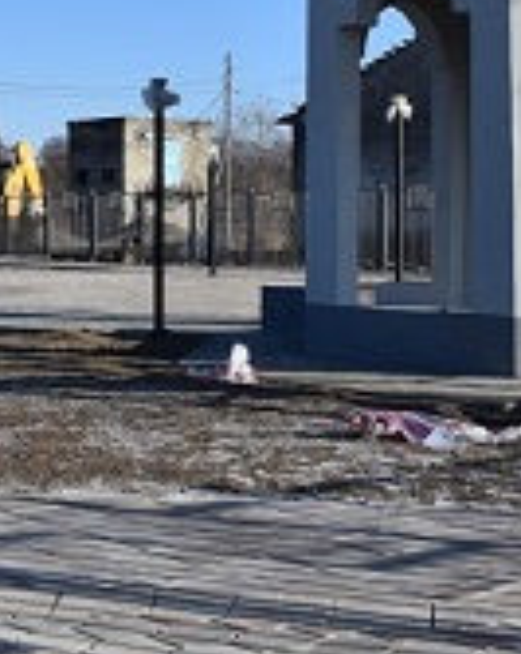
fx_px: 1469
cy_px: 182
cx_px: 161
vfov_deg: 24.9
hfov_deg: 20.0
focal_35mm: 76
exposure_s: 1/400
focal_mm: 18
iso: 200
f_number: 10
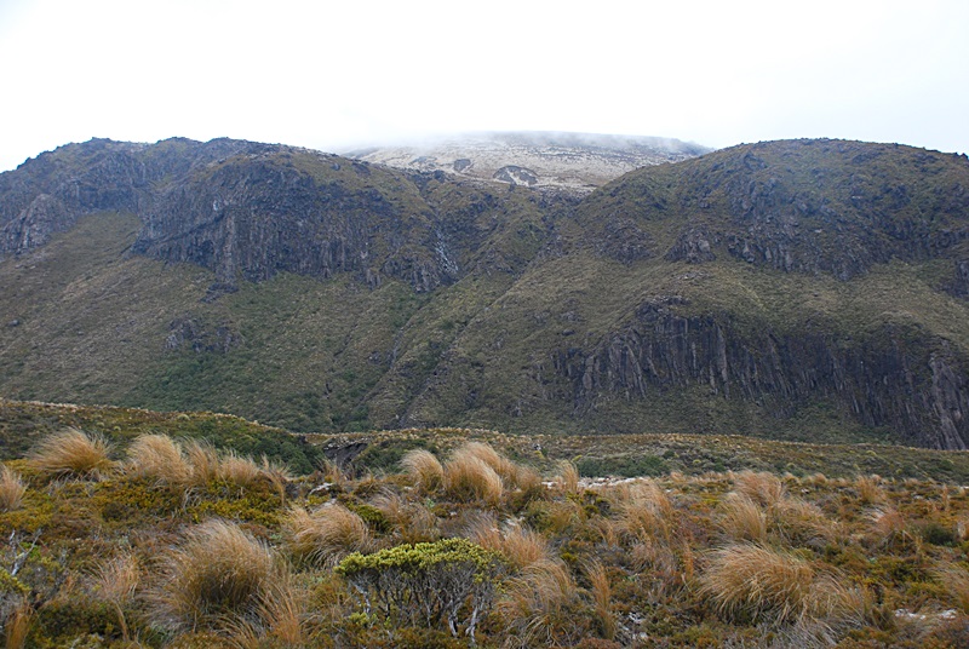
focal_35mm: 46
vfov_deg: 29.0
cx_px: 484
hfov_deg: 42.3
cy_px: 324
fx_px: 1253
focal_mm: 31
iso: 400
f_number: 5.6
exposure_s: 1/400
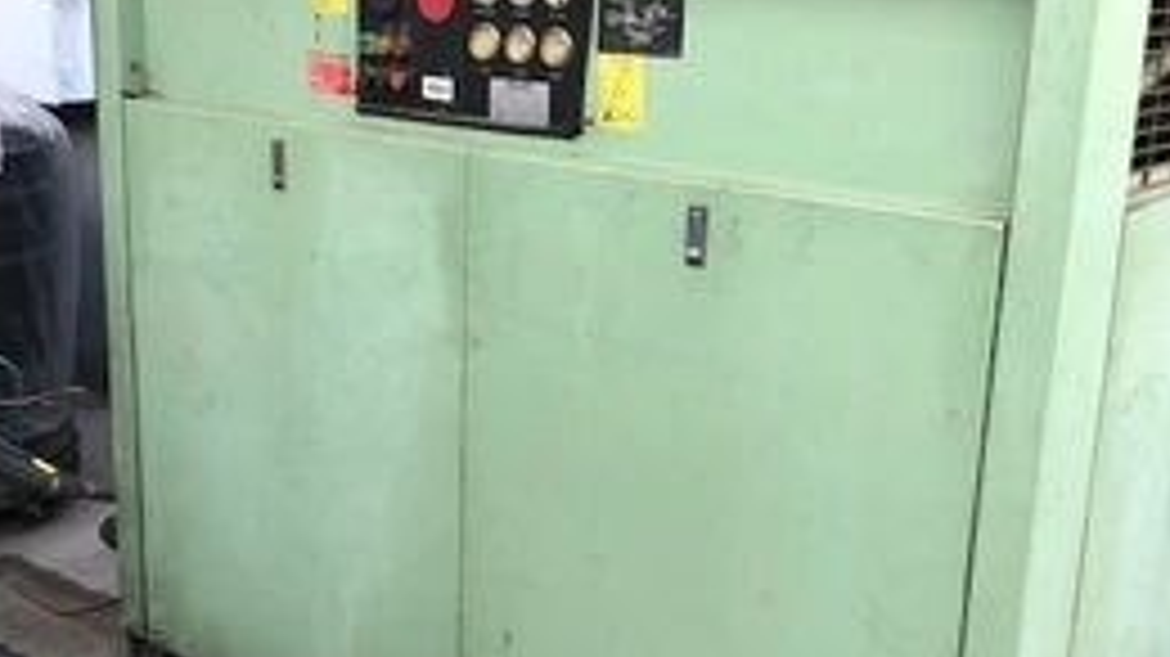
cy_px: 374
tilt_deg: -15.2
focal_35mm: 47
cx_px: 590
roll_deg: -2.6
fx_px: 1458
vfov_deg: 25.4
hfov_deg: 43.7
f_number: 1.8
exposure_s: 1/231
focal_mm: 3.99
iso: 20
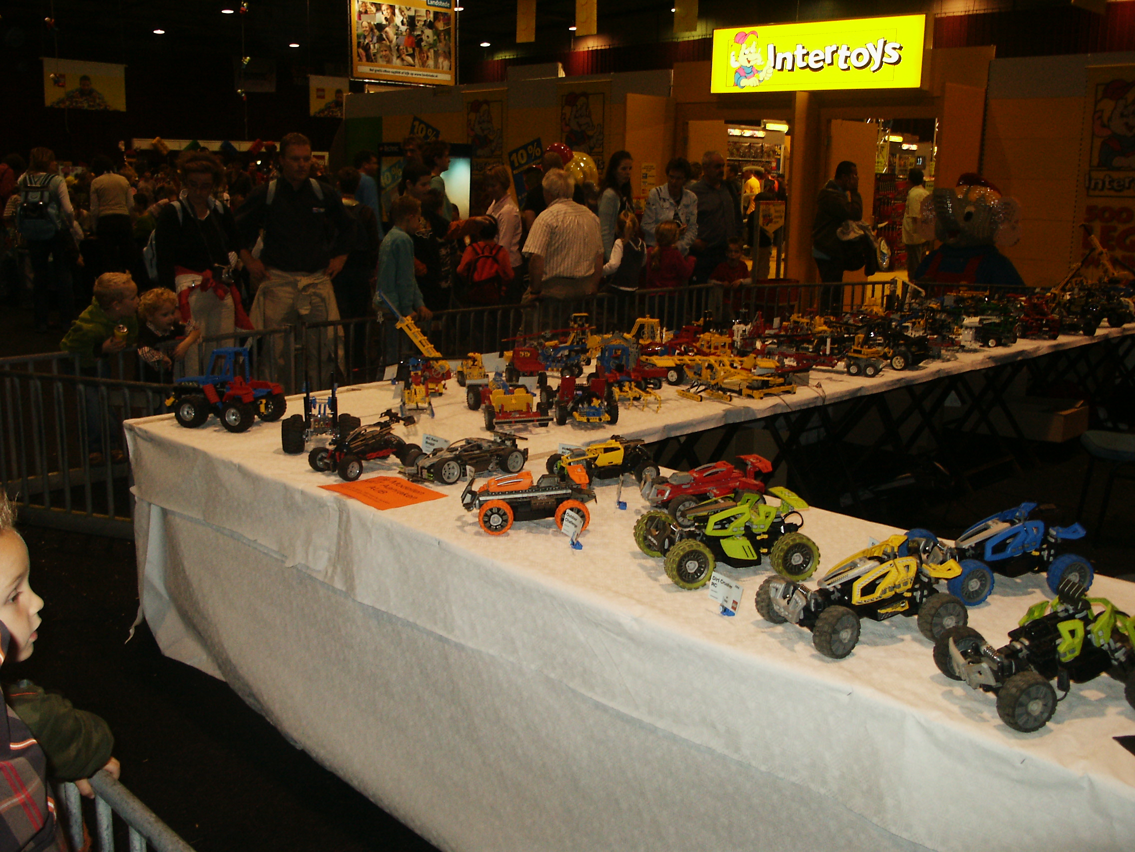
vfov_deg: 40.7
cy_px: 426
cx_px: 568
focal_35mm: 35
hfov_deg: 52.6
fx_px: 1148
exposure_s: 1/45
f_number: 3
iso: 200
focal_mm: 7.18
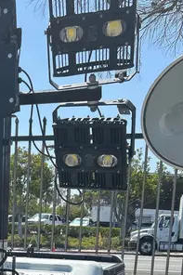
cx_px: -14
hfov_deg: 19.5
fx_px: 511
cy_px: 317
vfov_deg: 27.1
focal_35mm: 67
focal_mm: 5.7
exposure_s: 1/2762
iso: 50
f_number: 1.5
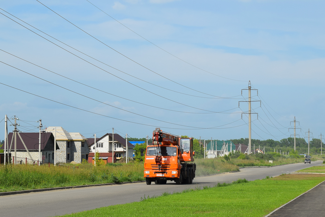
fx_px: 745
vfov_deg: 16.6
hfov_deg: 24.6
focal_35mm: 82
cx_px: 162
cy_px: 108
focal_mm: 55
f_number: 10
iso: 200
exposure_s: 1/400
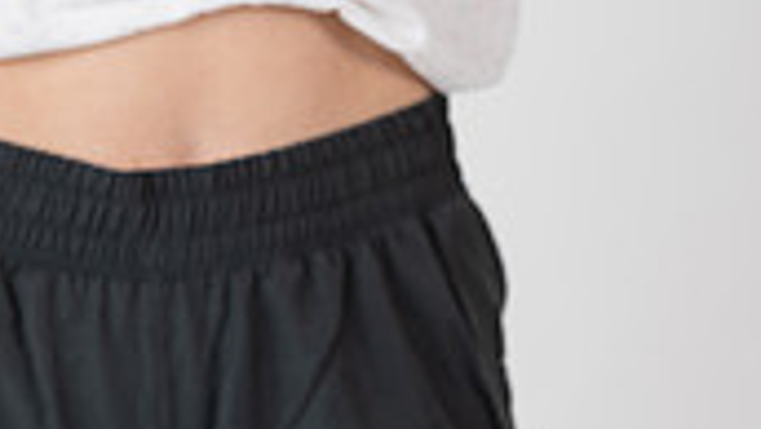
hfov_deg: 6.8
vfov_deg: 3.8
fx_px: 6421
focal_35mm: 318
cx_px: 261
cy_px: -491
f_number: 7.1
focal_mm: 116
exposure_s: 1/100
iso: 64
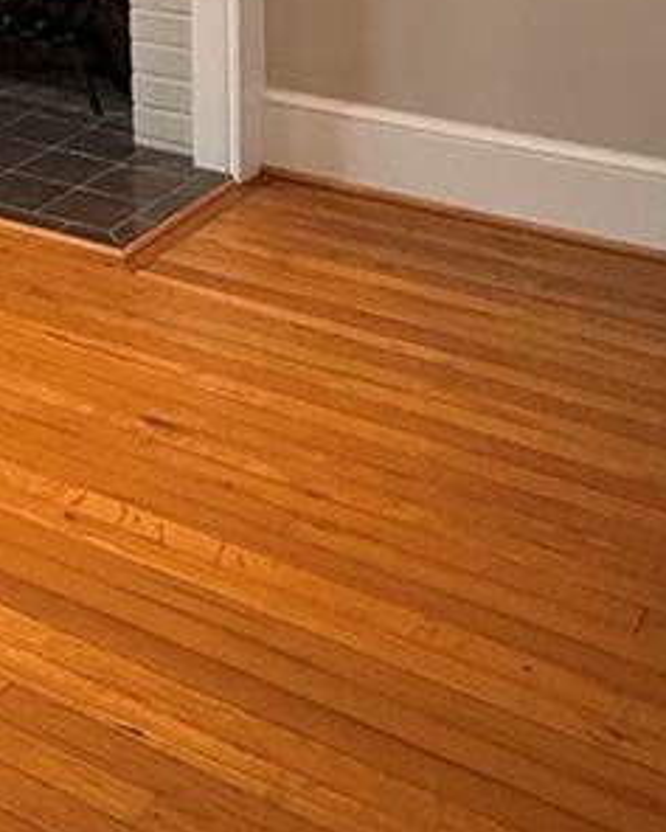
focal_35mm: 71
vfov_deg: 22.3
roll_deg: +1.5
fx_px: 1748
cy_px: -402
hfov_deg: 20.2
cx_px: -138
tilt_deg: -0.5
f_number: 2.2
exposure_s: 1/120
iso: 200
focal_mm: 2.22
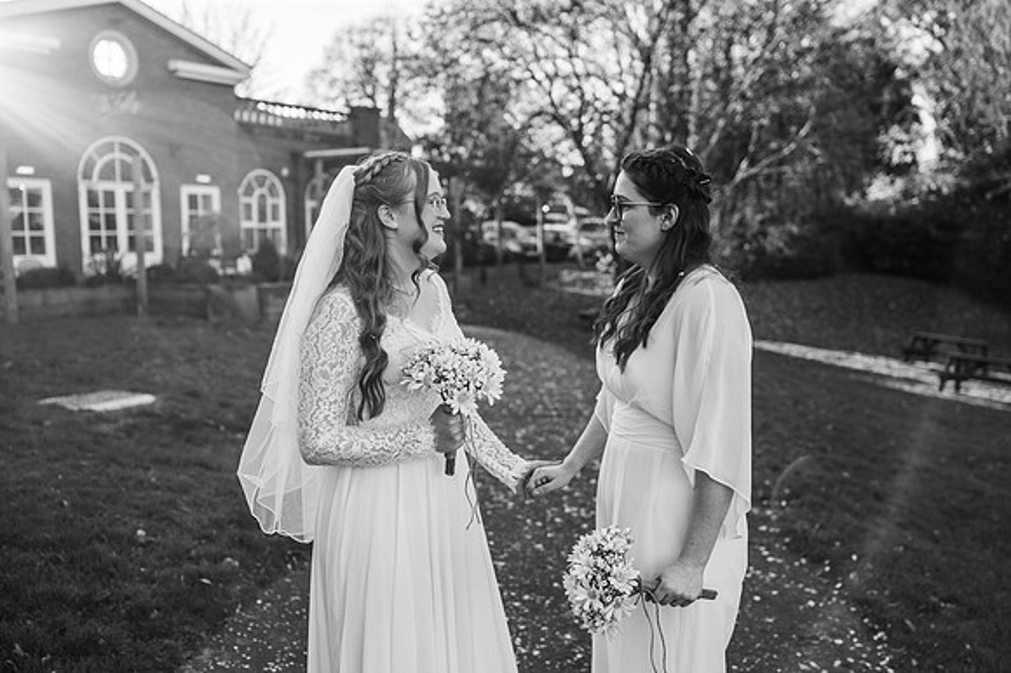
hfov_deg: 54.5
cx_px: 506
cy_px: 336
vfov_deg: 37.8
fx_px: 982
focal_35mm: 35
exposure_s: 1/800
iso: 100
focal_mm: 35
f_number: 2.5
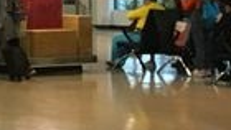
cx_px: -337
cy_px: -26
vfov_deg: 6.7
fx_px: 1110
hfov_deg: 10.2
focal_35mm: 181
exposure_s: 1/15
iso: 80
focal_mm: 4.15
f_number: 2.2
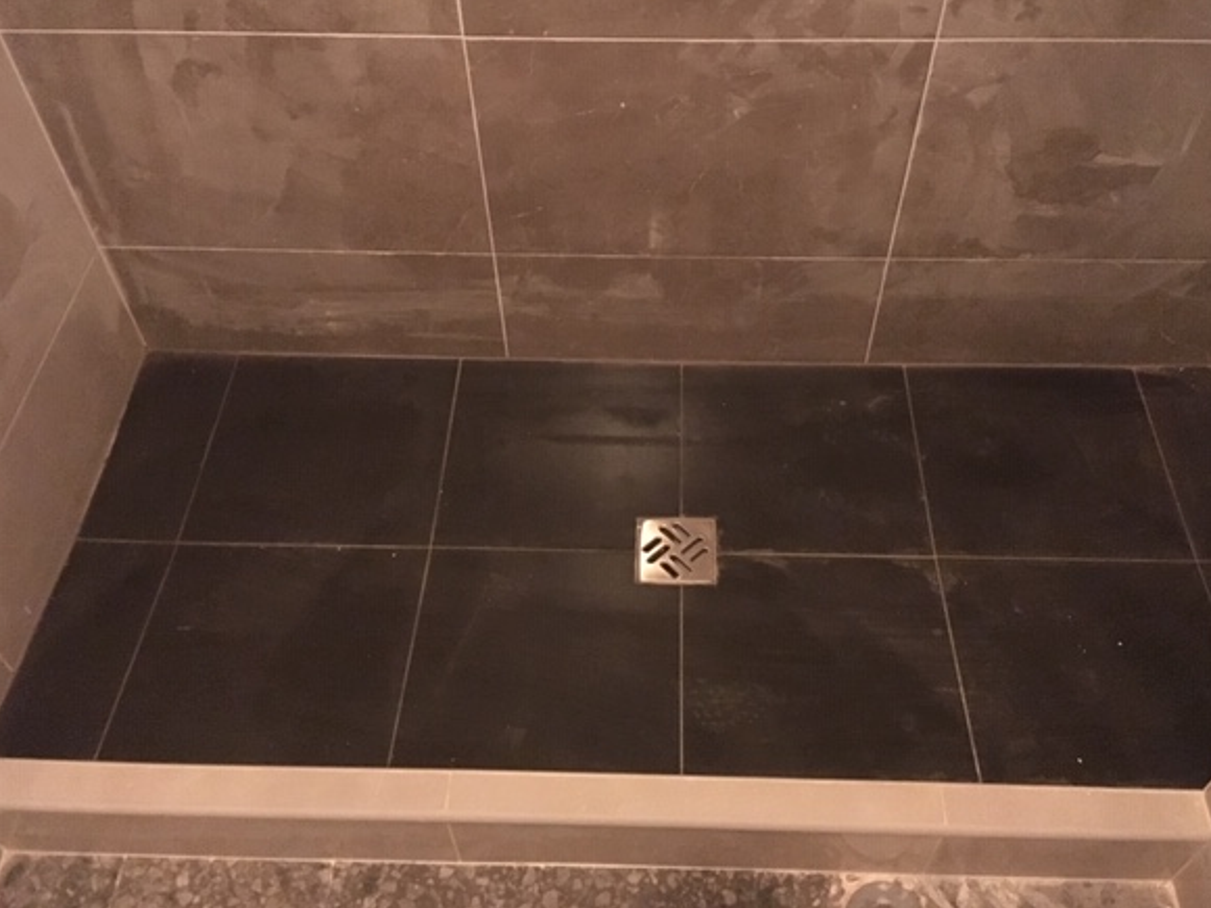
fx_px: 1119
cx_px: 635
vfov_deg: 44.1
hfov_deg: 56.8
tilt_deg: -48.6
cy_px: 411
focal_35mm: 32
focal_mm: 4.15
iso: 1250
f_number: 2.2
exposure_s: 1/17
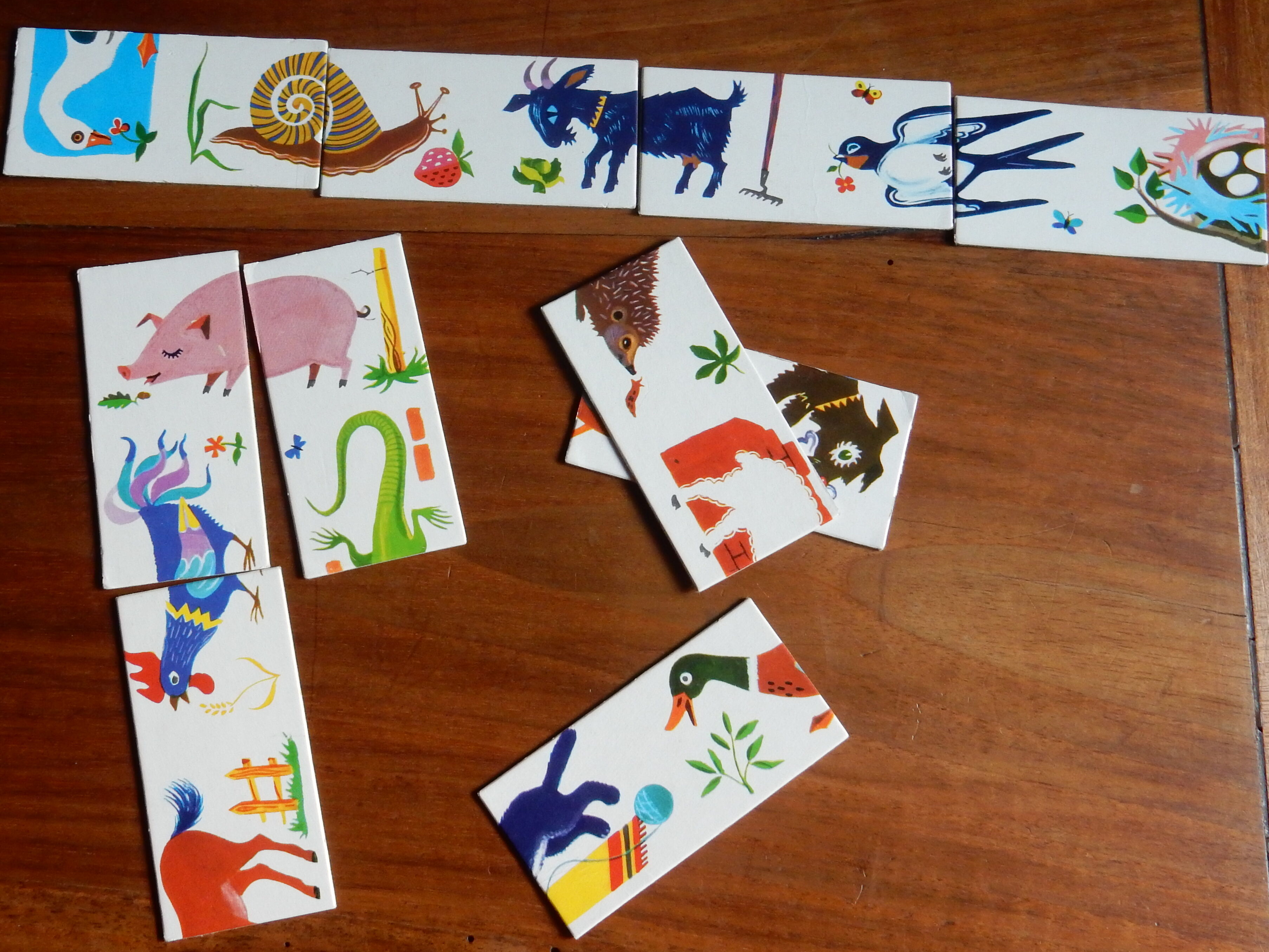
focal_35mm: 46
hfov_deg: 41.0
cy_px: 356
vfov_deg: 31.4
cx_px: 495
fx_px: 1686
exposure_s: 1/25
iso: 360
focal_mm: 6.4
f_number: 4
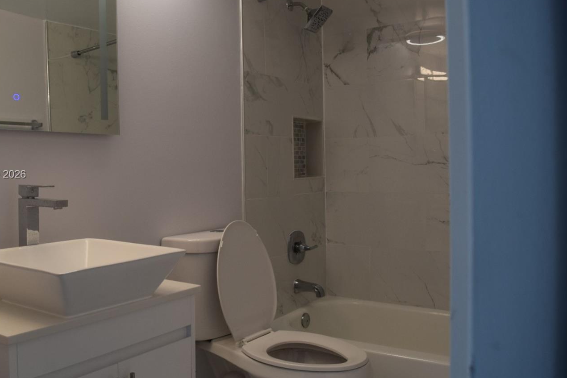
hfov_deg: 55.6
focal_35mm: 34
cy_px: 175
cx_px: 244
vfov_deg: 38.9
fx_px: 536
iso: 400
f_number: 5.6
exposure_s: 1/125
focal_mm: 18
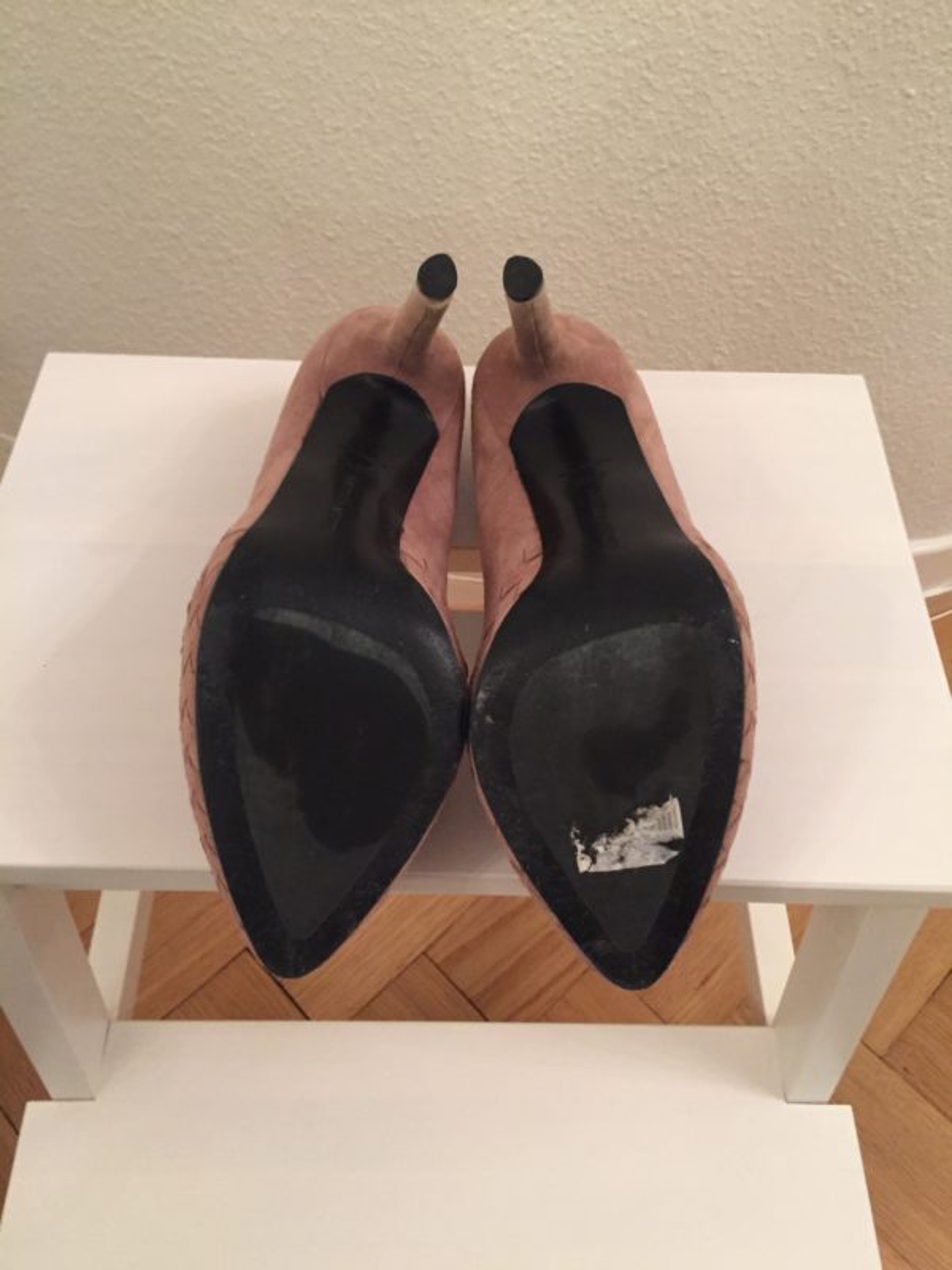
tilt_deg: -56.7
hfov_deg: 48.2
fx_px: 1063
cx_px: 476
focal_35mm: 29
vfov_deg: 61.7
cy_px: 635
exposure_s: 1/25
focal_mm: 4.15
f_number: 2.2
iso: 250
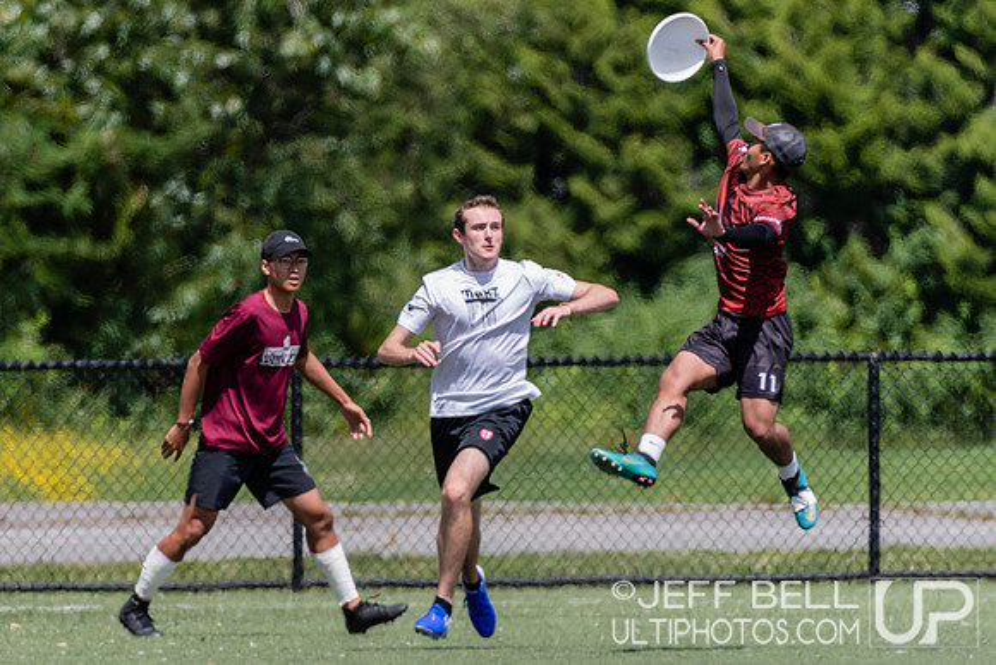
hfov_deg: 2.8
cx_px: 455
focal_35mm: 746
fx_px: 20642
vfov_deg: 1.8
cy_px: 397
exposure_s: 1/2000
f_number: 4
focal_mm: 400
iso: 280
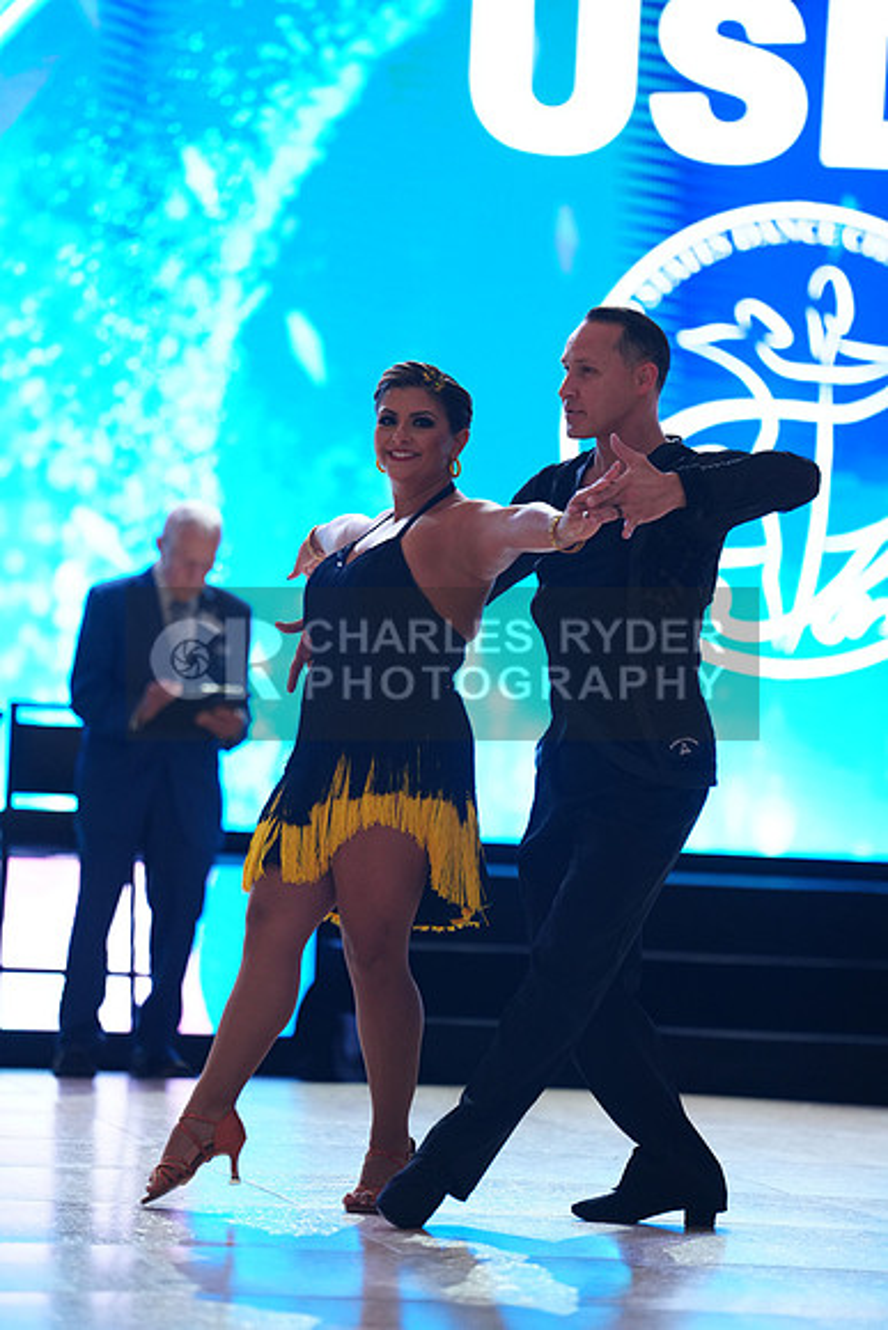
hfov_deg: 7.7
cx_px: 444
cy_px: 665
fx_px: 6582
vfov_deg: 11.5
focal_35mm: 178
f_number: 2.8
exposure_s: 1/500
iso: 2000
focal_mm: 178
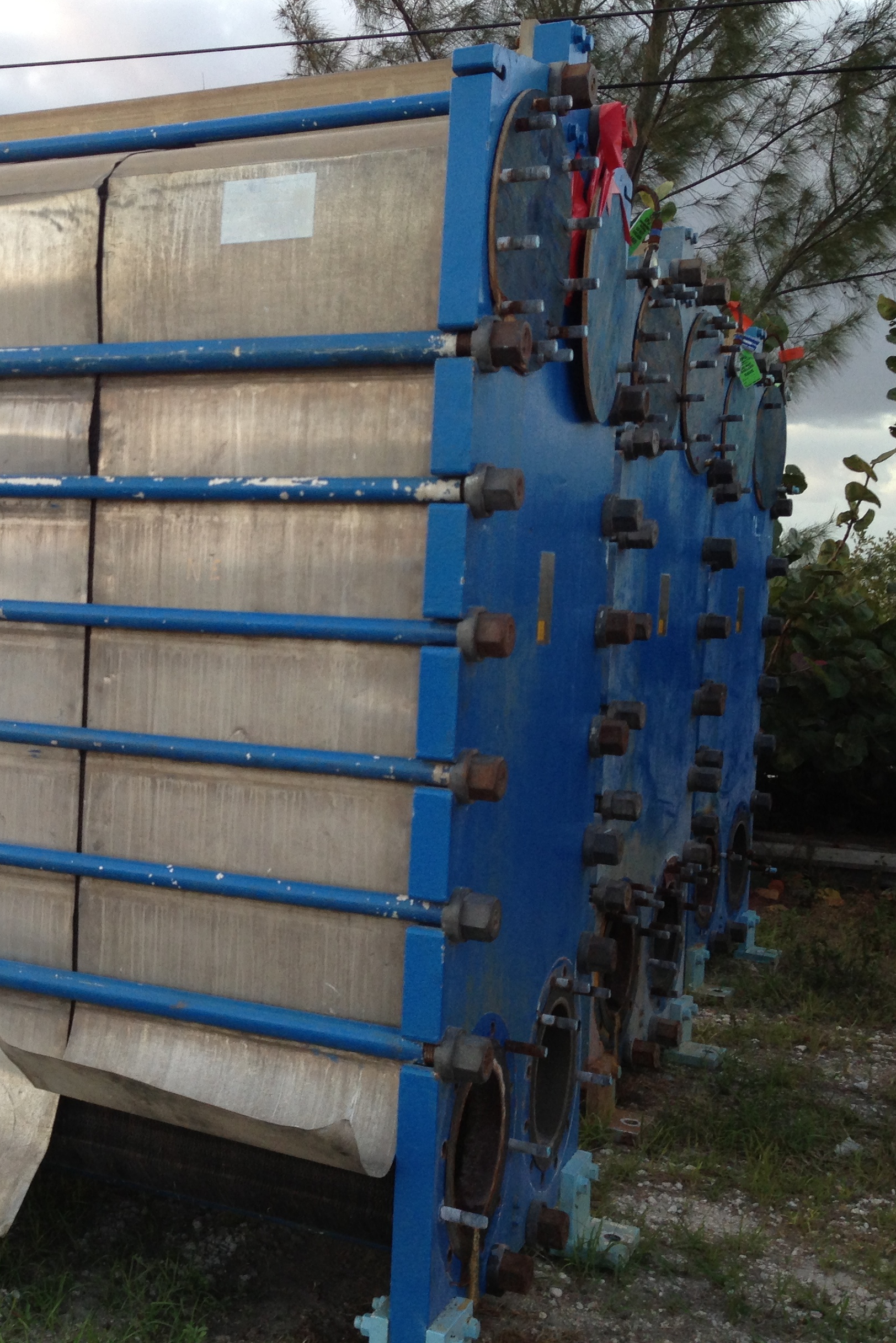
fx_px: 1717
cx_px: 137
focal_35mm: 46
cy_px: 668
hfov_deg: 28.4
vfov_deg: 42.7
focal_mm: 4.13
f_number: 2.4
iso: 64
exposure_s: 1/120
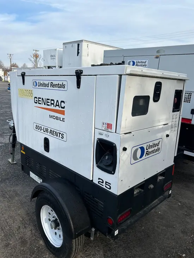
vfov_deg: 67.3
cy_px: 129
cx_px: 97
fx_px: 194
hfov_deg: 53.1
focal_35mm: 26
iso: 50
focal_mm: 5.7
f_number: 1.5
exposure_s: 1/2208
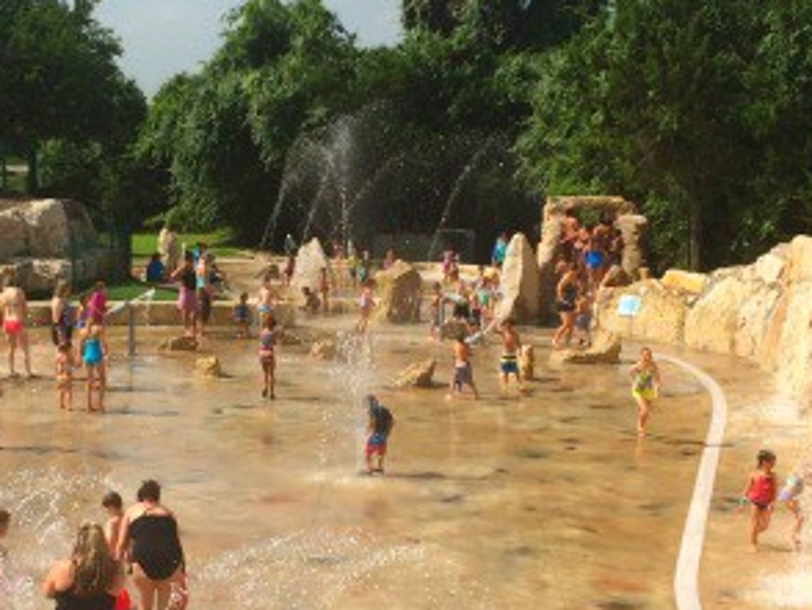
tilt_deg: -3.7
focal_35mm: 74
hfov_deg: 26.2
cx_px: 290
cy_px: 288
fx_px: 1737
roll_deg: -0.5
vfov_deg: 19.9
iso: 32
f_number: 2.2
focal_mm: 4.15
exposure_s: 1/3165
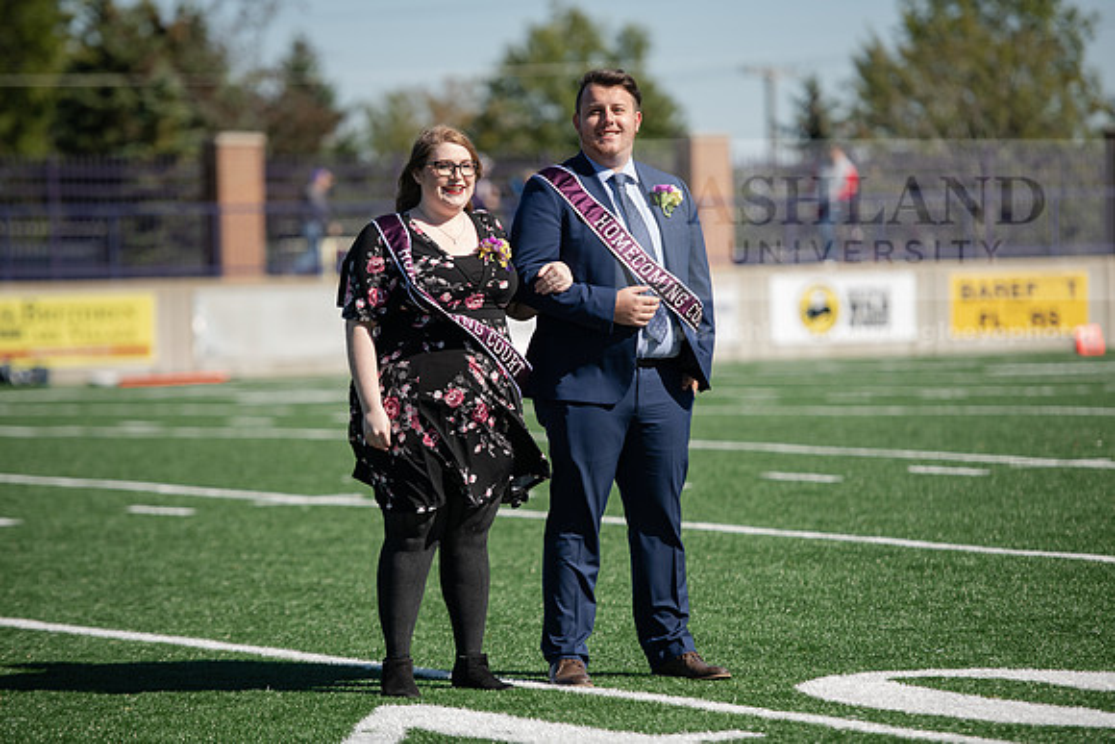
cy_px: 372
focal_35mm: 175
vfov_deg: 7.9
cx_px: 558
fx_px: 5421
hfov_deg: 11.7
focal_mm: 175
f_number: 3.2
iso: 200
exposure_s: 1/2000
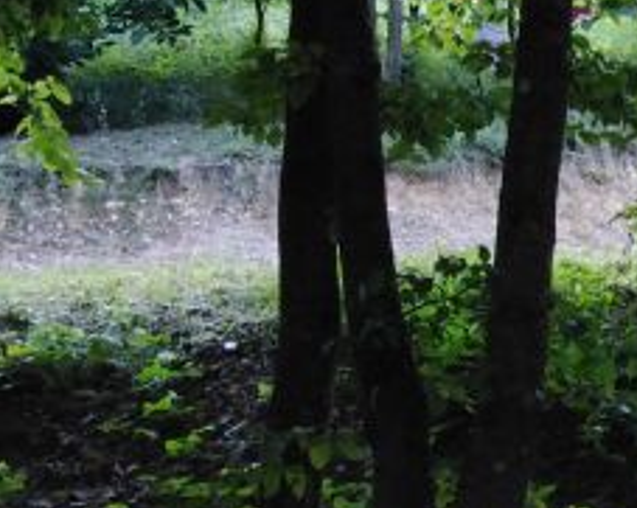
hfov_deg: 15.2
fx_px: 2109
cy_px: 73
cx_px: 1086
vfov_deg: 13.6
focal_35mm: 112
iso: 186
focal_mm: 3.46
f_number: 2.2
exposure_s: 1/33.3
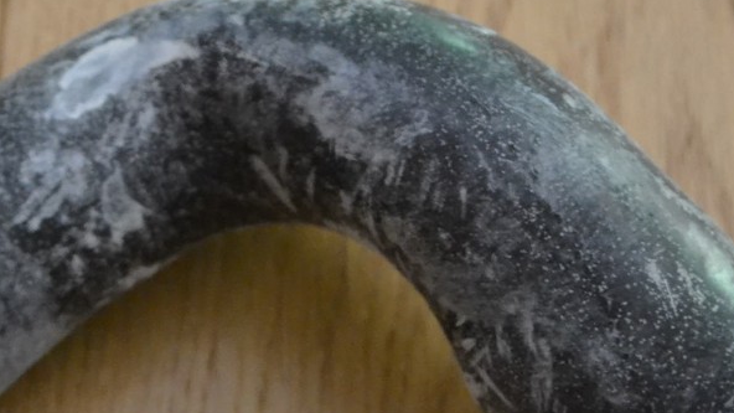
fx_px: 3137
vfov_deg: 7.5
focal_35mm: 161
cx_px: 181
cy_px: 274
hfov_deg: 13.3
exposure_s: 1/13
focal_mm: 45
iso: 3200
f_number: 5.3
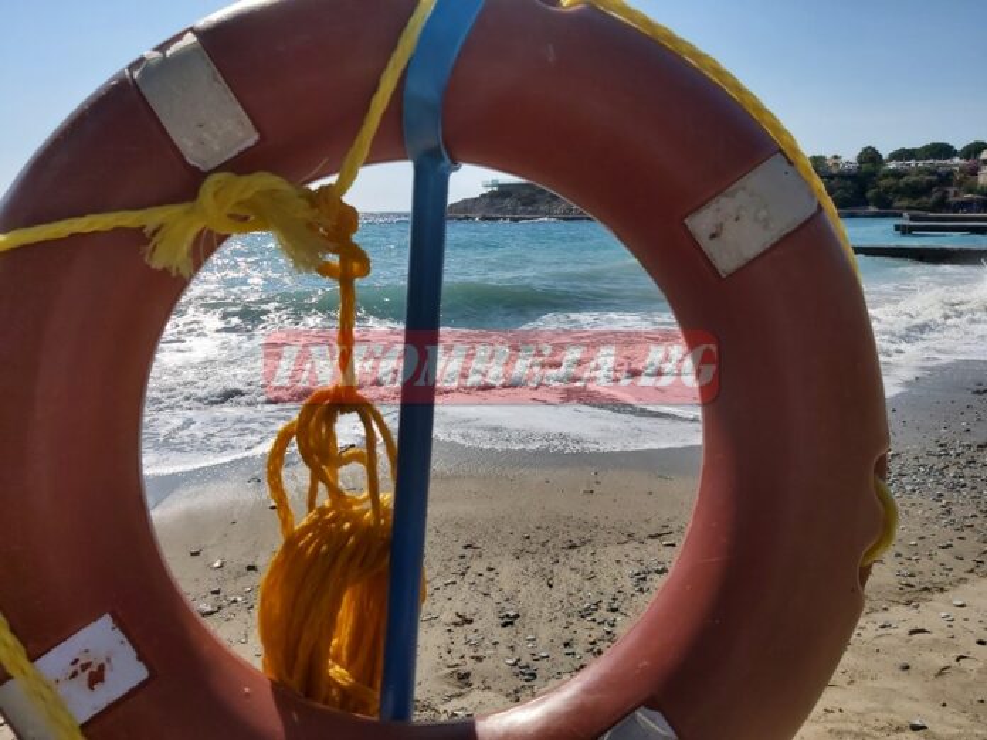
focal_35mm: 26
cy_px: 370
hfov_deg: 67.3
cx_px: 494
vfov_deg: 53.1
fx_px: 741
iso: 64
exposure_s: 1/6780
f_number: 1.7
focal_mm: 3.92
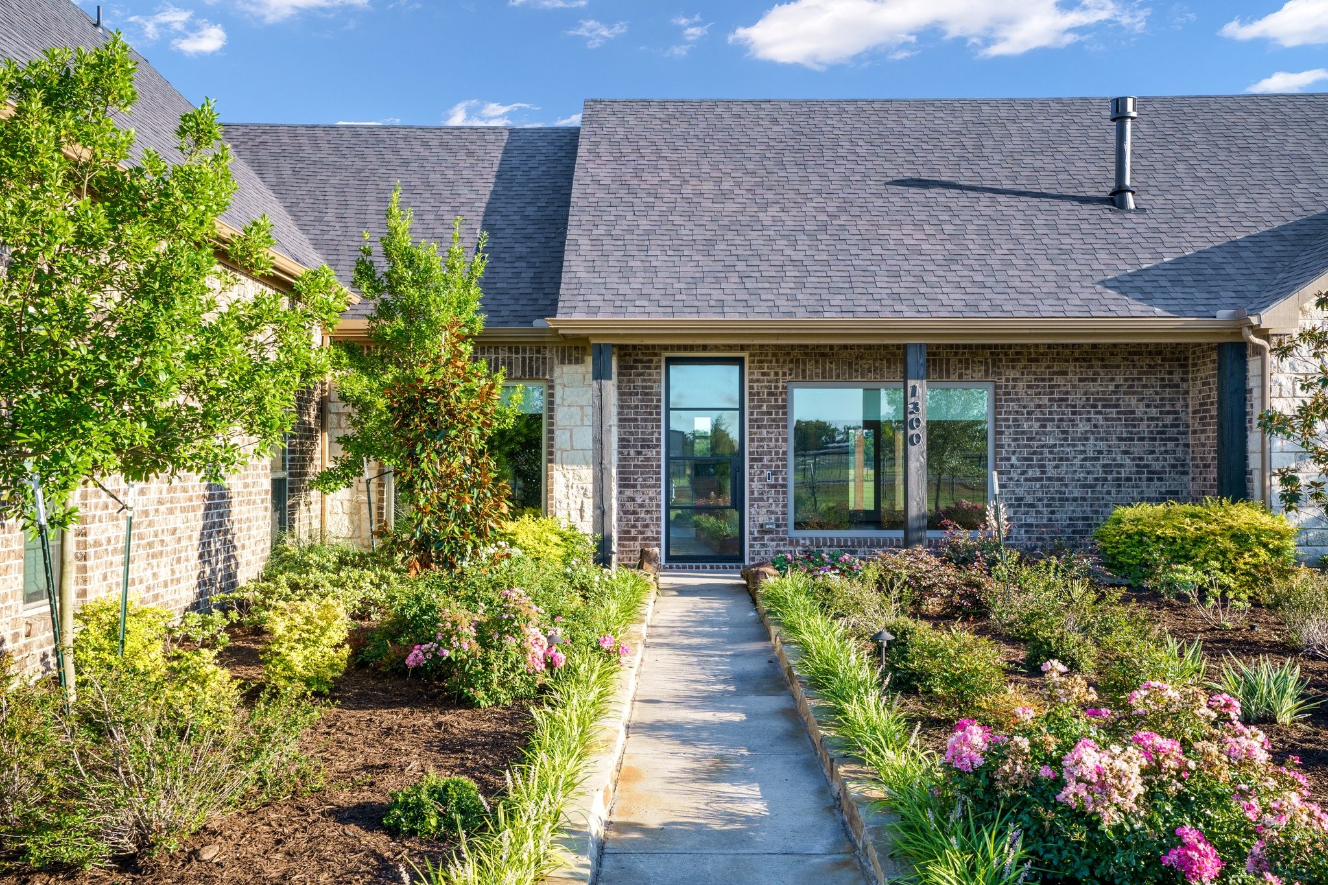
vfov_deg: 37.8
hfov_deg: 54.4
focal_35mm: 35
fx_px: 1291
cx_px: 664
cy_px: 442
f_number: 13
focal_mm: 35
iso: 320
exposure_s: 1/60
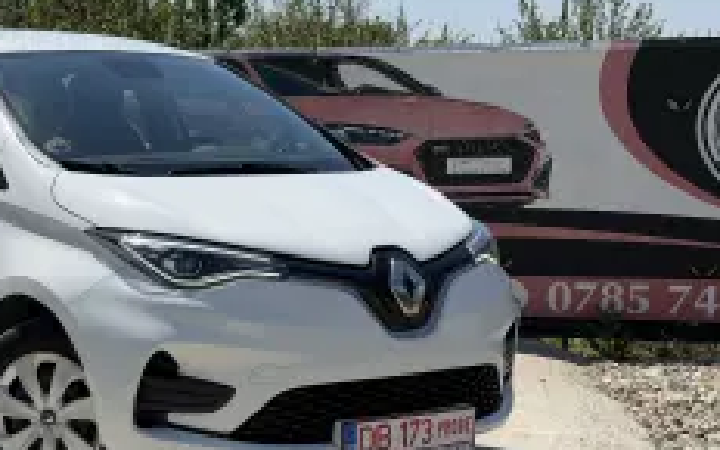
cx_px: 164
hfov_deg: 25.8
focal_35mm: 79
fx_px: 1550
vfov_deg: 16.4
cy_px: 335
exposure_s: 1/8772
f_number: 1.78
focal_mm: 6.76
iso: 64
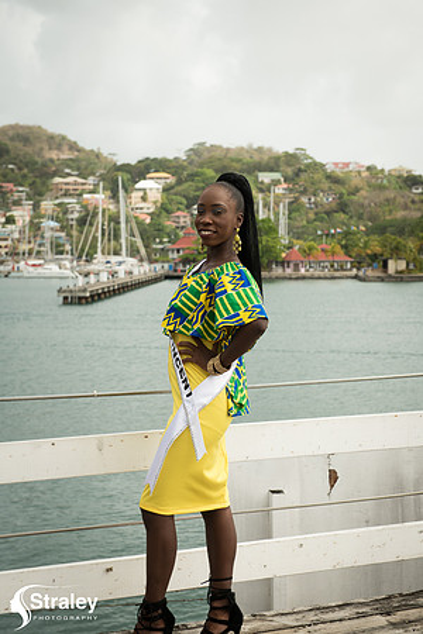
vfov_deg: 28.8
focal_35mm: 70
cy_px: 317
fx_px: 1234
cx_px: 212
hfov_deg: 19.5
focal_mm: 70
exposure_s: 1/160
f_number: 7.1
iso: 100
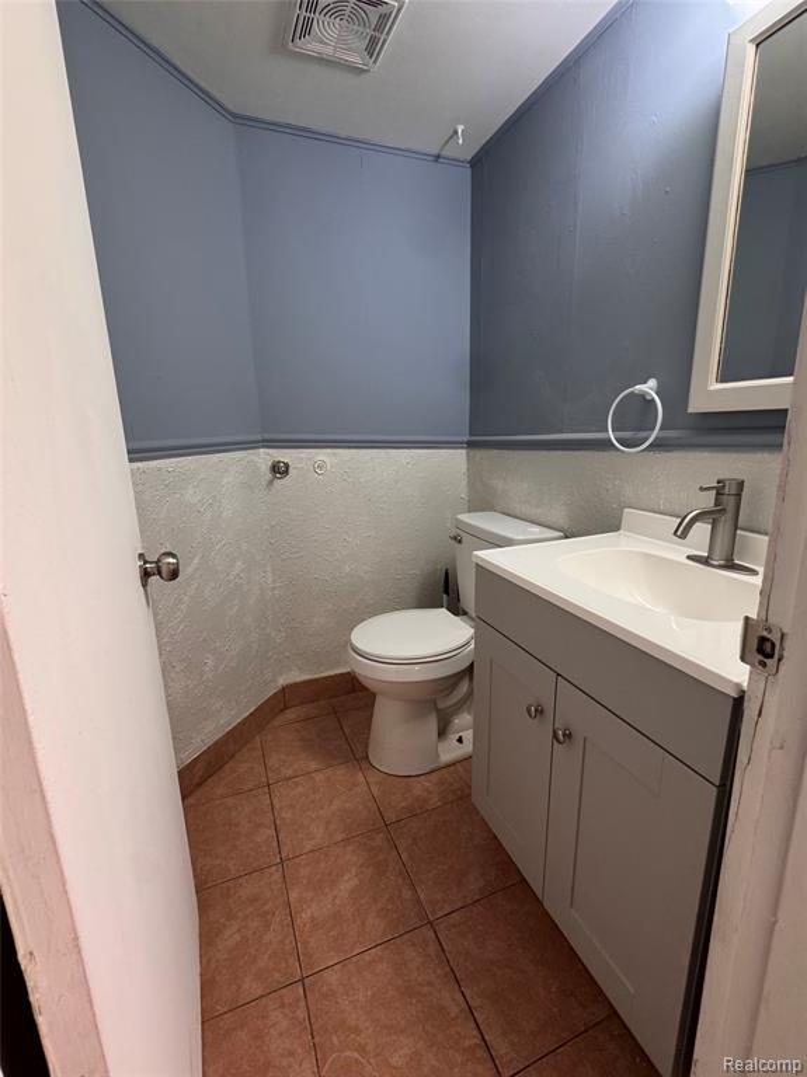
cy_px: 538
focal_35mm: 14
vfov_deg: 102.1
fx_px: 436
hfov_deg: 85.6
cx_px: 404
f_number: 2.2
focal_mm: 2.22
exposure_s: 1/60
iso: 200
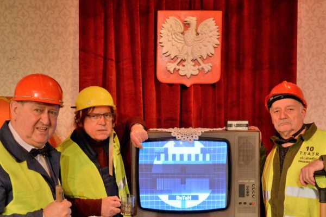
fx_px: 317
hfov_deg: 54.4
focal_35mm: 35
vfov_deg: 37.9
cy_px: 108
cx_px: 163
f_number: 8
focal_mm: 35
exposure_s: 1/80
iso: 3200
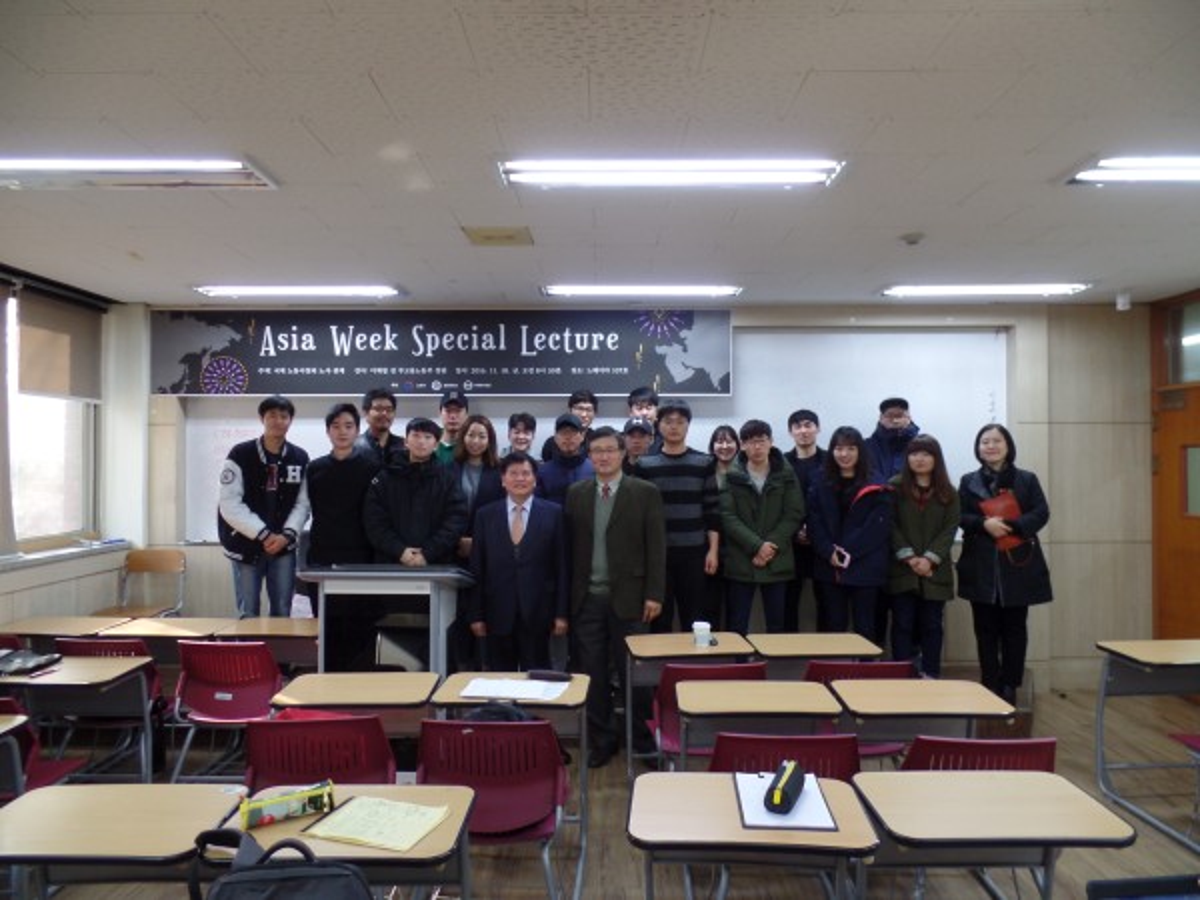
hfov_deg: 73.9
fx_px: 797
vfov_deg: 58.9
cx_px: 600
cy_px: 450
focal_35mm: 23
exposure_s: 1/30
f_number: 2.8
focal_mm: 4.1
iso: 160
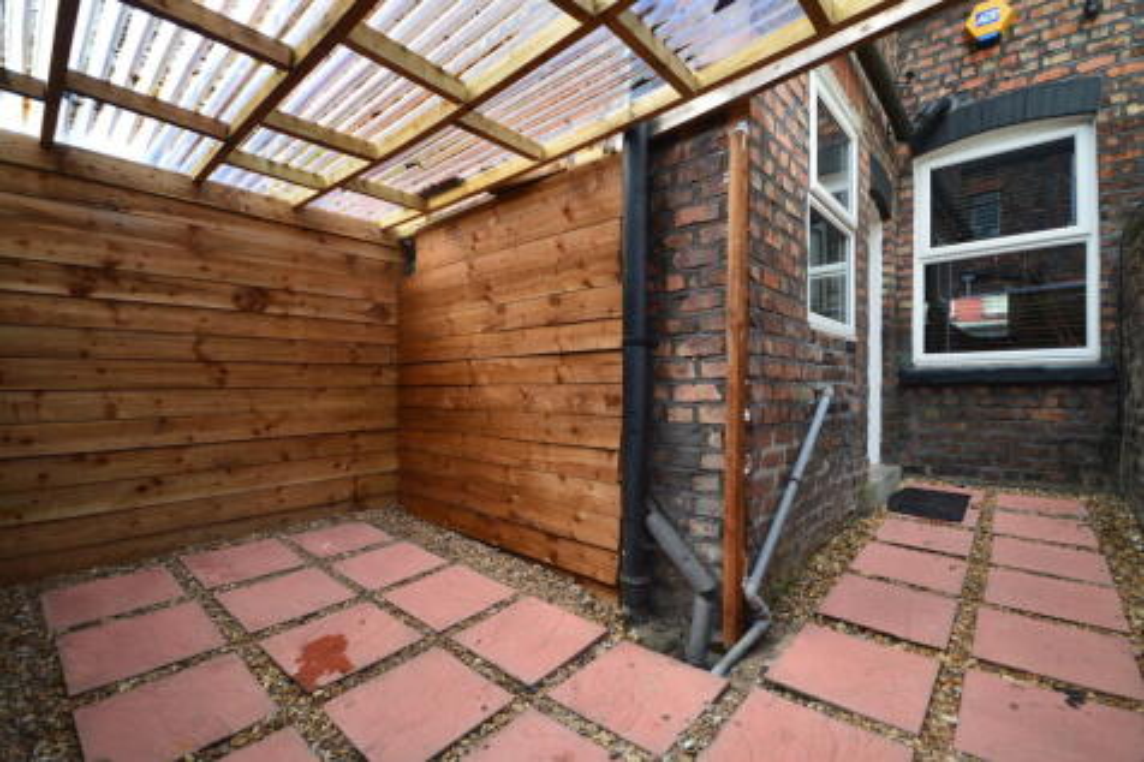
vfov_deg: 77.3
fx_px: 476
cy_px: 381
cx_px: 572
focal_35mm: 15
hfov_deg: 100.4
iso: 160
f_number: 5
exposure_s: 1/100
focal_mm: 10
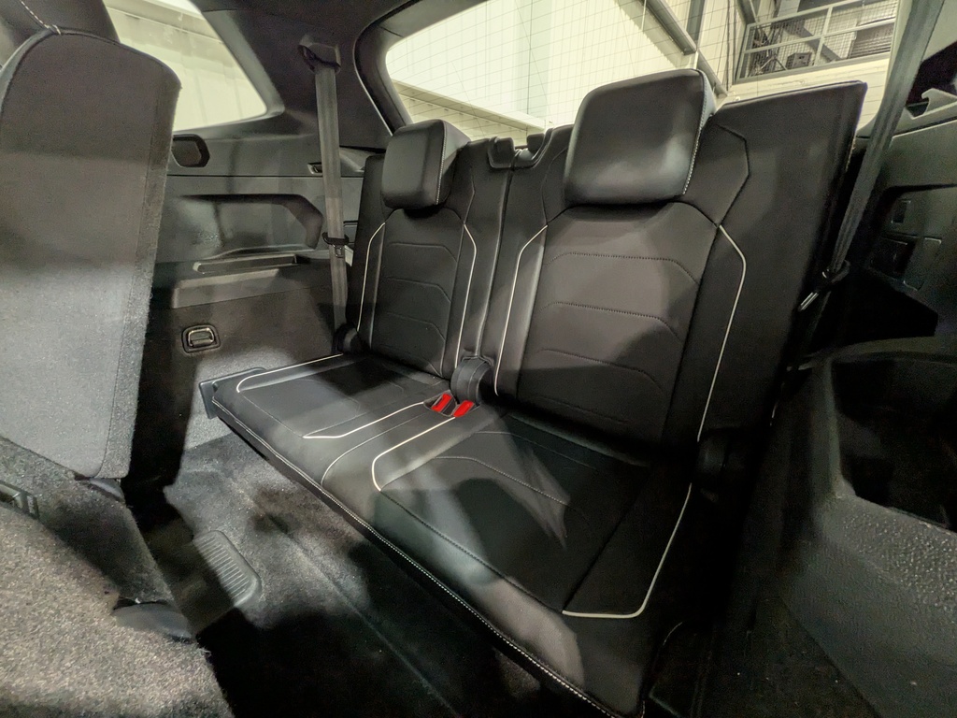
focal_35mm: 14
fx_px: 387
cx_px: 478
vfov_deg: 85.7
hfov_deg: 102.1
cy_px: 359
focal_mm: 1.83
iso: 169
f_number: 2.2
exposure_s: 1/15
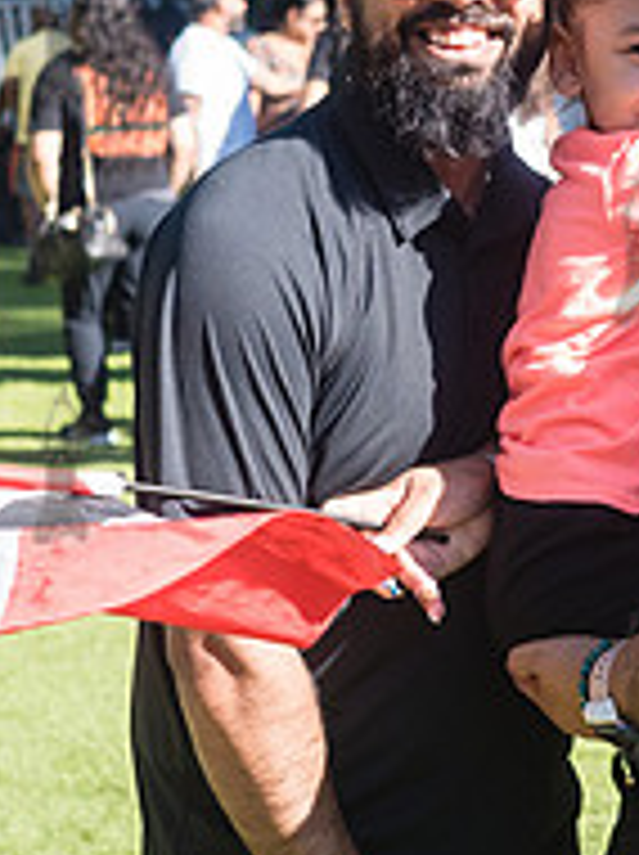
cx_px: 639
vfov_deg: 19.0
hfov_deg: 14.1
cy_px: 245
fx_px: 2541
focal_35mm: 103
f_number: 3.5
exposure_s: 1/4000
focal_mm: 35
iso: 1250
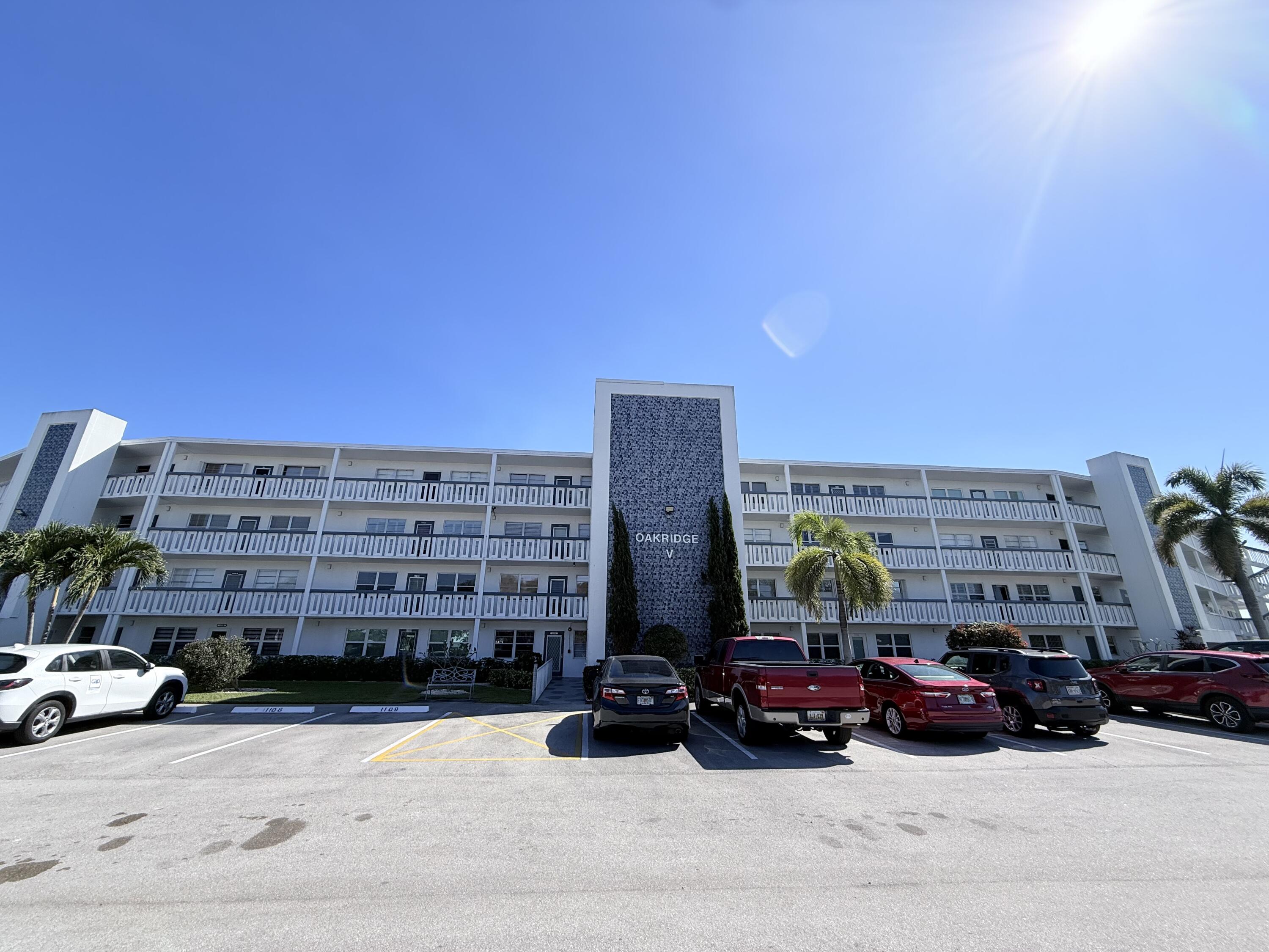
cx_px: 634
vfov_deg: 85.7
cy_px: 476
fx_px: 513
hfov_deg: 102.1
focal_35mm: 14
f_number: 2.2
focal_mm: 2.22
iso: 50
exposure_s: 1/1698
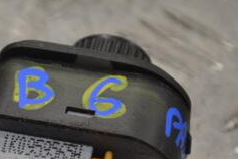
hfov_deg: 9.8
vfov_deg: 6.6
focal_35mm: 209
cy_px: 144
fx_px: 1383
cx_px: 16
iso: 400
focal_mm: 55
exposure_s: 1/125
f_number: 5.6
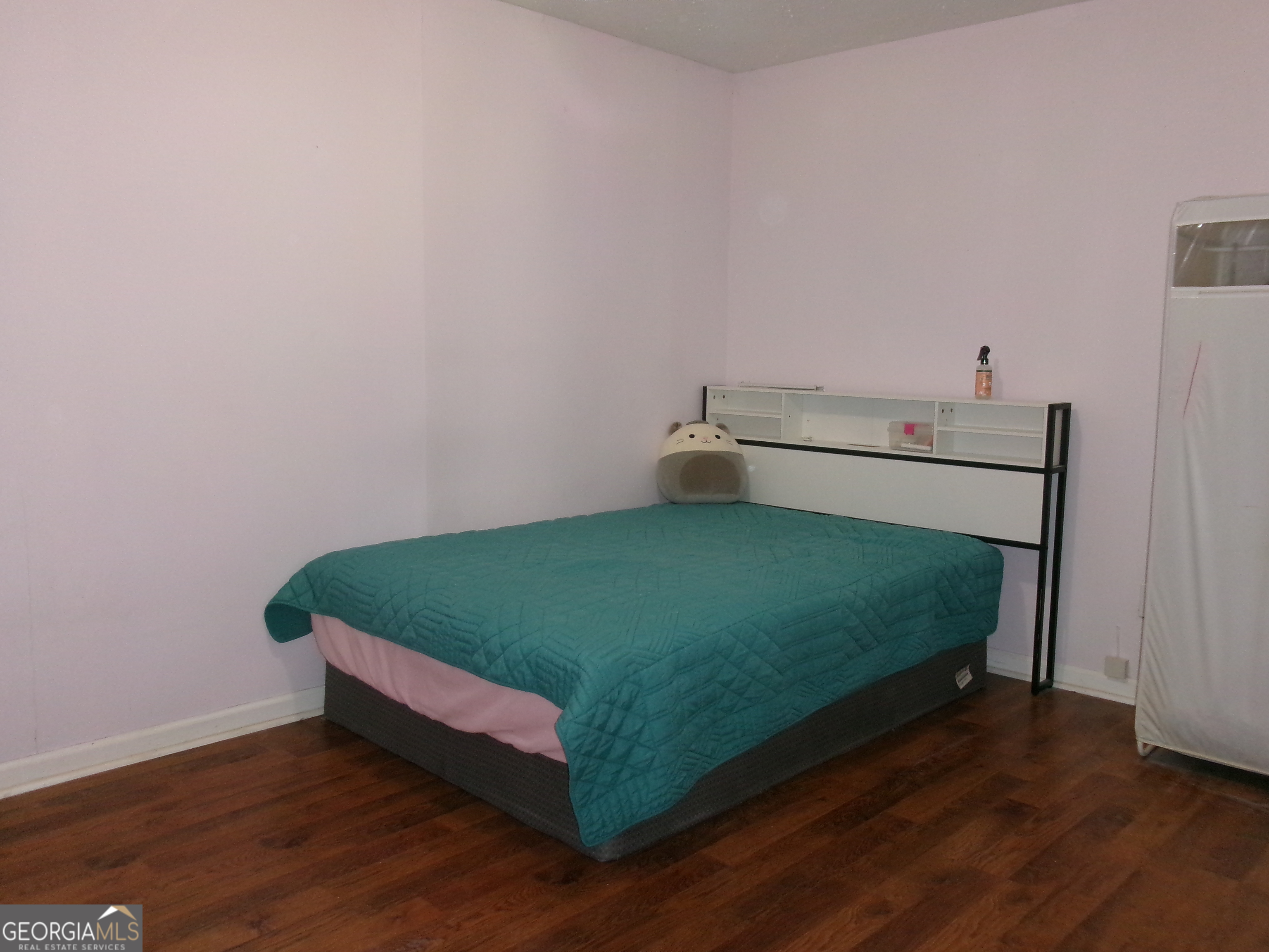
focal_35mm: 28
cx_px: 634
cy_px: 476
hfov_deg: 63.4
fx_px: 1026
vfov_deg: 49.7
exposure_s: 1/34
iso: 400
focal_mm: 5.1
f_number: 3.9
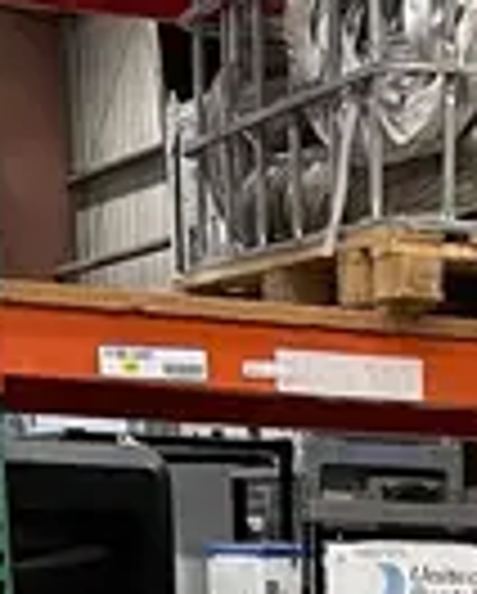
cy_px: 1591
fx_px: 2482
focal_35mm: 141
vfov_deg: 10.8
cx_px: 540
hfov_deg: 10.8
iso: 200
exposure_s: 1/60
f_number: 1.6
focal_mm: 4.2
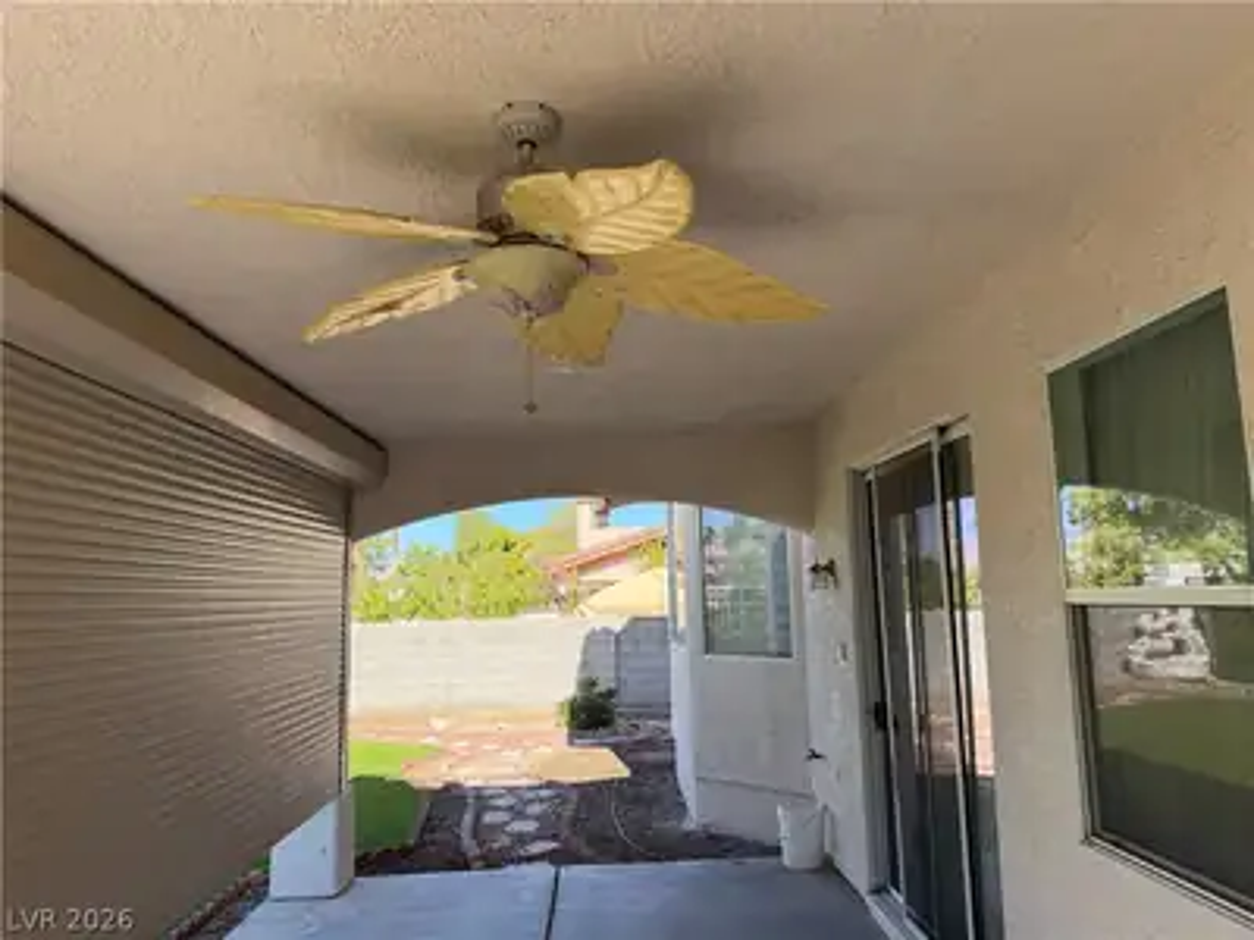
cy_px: 470
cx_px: 627
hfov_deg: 71.6
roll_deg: +1.0
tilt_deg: +6.9
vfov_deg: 56.8
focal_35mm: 24
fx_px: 869
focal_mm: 6.76
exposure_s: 1/1361
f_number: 1.78
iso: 100
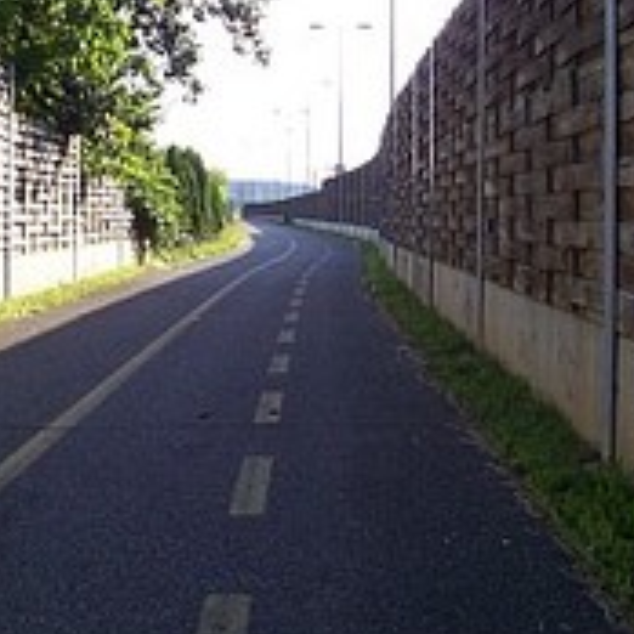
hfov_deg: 25.0
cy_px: 182
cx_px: 251
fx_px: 1430
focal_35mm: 69
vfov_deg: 24.8
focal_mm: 5.6
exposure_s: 1/180
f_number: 5.6
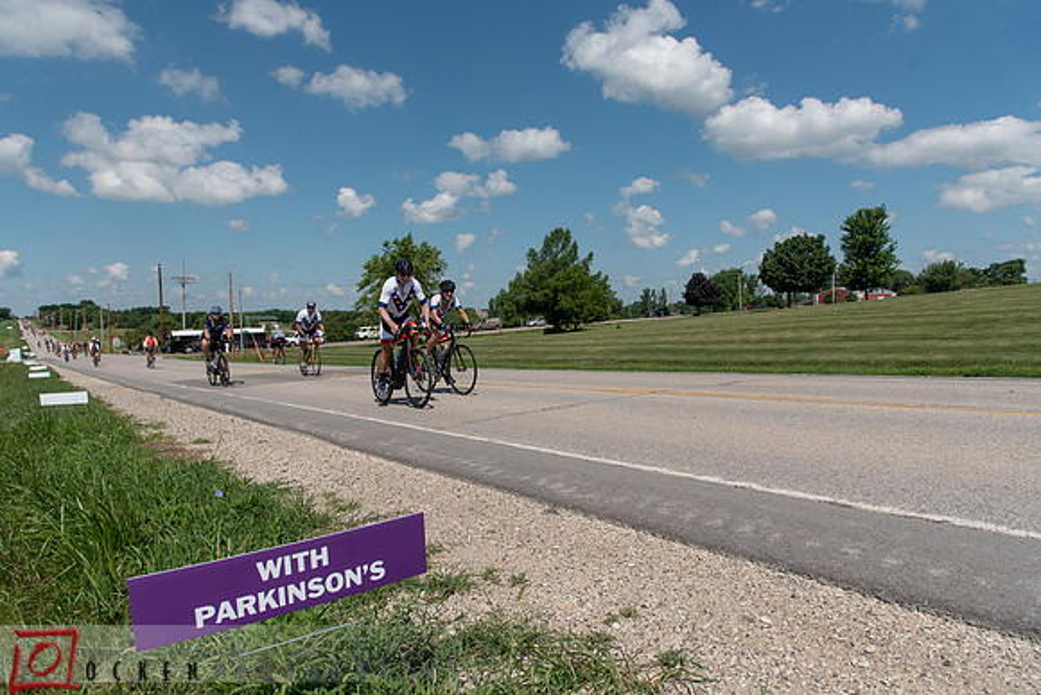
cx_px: 520
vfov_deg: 53.2
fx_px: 694
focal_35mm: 24
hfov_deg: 73.7
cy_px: 348
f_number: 7.1
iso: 200
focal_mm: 24
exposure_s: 1/2000
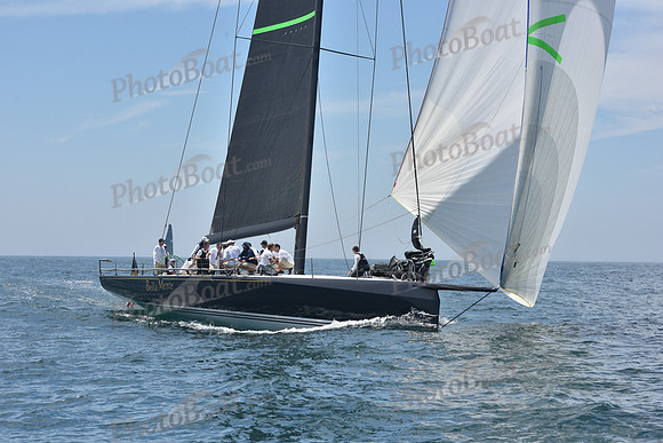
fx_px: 1805
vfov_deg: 14.0
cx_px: 332
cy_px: 222
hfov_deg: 20.8
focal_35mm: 98
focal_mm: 98
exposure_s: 1/800
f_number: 10
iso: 250
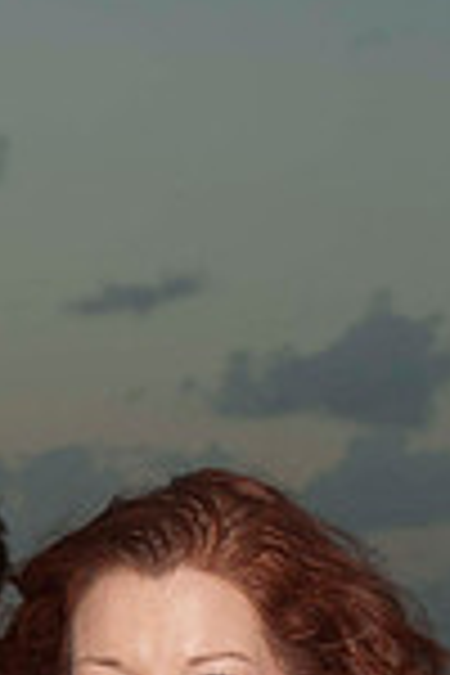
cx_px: 20
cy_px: 1004
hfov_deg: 6.1
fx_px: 4218
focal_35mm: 225
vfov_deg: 8.9
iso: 100
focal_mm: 50
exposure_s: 1/30
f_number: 8
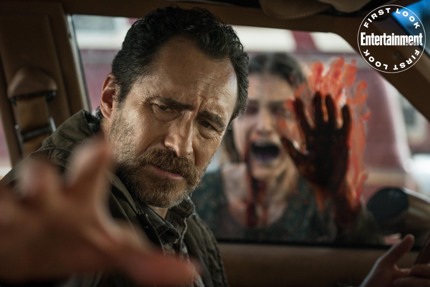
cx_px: 215
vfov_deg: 15.5
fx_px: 1051
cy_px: 144
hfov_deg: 23.1
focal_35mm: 88
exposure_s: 1/800
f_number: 4
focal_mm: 88
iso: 1600
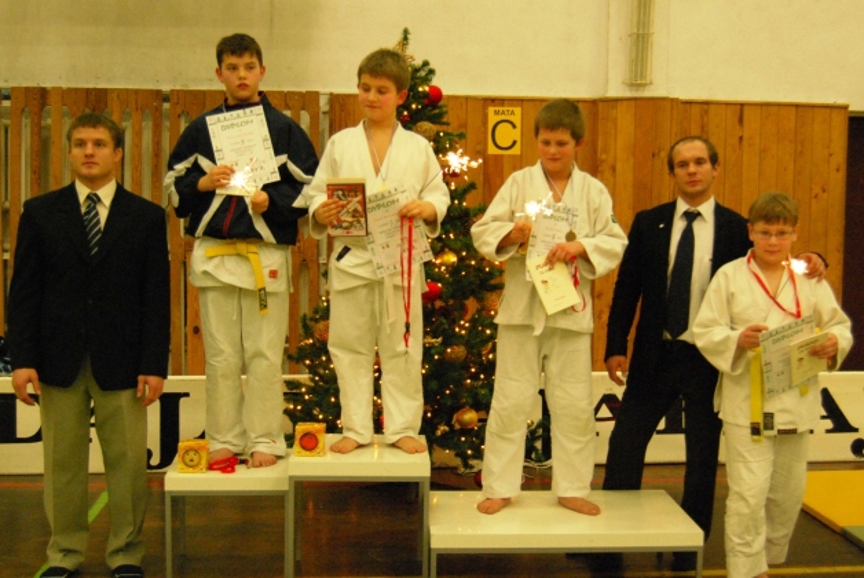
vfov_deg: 34.3
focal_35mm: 39
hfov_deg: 49.5
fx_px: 937
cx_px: 432
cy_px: 289
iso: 1600
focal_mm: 26
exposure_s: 1/60
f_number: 4
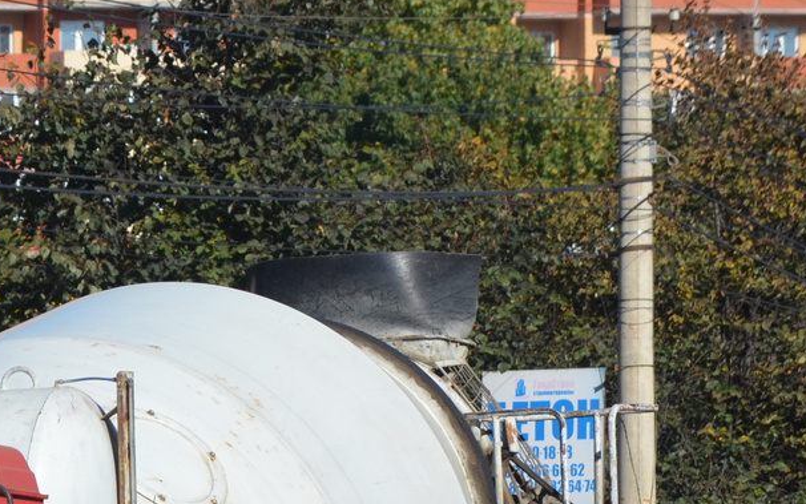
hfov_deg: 4.7
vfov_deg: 3.0
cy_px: 680
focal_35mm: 444
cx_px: -246
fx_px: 9755
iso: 400
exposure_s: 1/1600
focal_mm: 98
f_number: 7.1
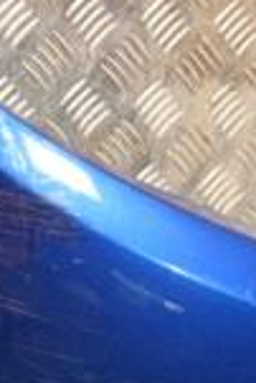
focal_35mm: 131
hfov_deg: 10.5
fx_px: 1394
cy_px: 457
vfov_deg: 15.1
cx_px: 134
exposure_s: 1/200
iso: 800
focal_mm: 22
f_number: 6.3
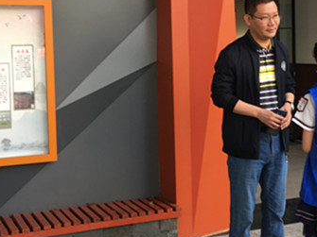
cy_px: 127
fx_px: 476
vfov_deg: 28.0
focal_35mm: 52
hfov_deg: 35.8
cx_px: 245
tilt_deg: +1.2
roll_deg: +1.6
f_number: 2.2
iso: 40
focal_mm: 4.15
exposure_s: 1/100
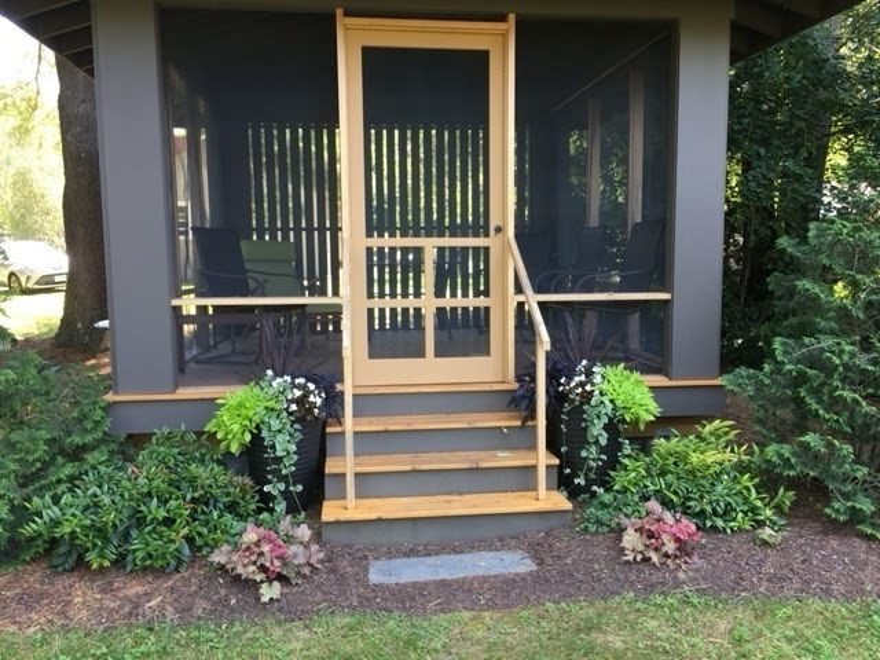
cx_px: 440
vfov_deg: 48.2
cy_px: 330
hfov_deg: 61.7
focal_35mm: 29
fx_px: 737
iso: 25
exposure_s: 1/40
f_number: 2.2
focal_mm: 4.15
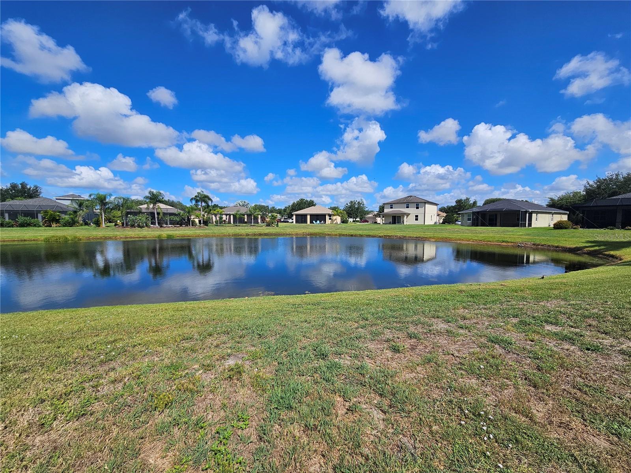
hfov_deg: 106.2
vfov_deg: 89.9
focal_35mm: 13
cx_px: 316
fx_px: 237
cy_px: 236
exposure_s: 1/3550
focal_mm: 2.2
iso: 50
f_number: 2.2
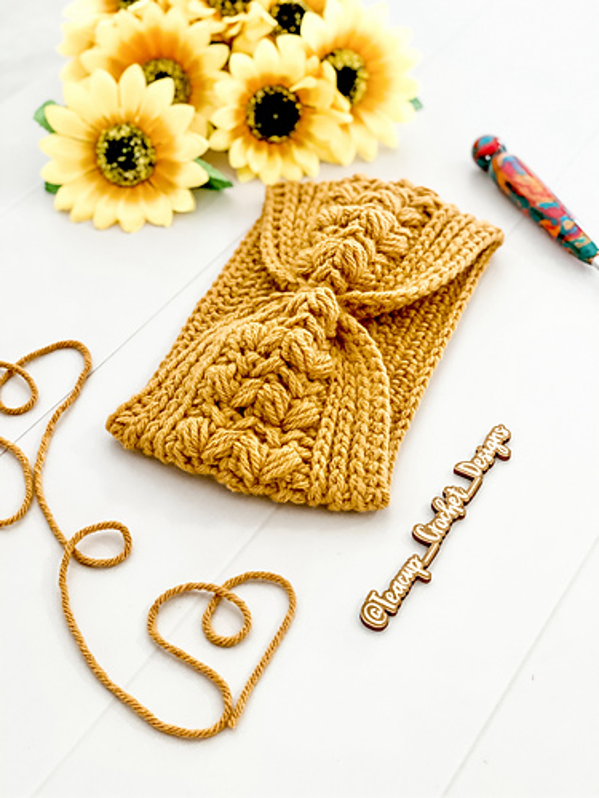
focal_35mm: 52
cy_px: 399
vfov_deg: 36.8
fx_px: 1200
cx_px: 300
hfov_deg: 28.0
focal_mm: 6
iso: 250
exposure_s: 1/35
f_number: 2
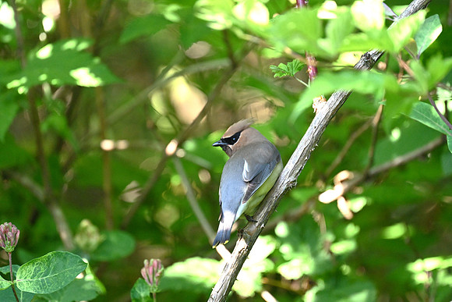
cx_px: 226
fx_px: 10046
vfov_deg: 1.7
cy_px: 151
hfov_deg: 2.6
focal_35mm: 800
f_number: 6.3
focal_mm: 800
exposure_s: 1/800
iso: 5600
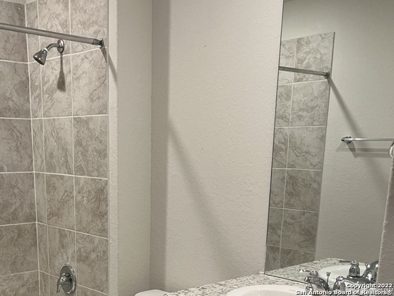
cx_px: 197
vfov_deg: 53.1
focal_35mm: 26
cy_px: 148
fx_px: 296
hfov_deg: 67.3
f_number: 1.6
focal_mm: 5.1
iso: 80
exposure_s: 1/60
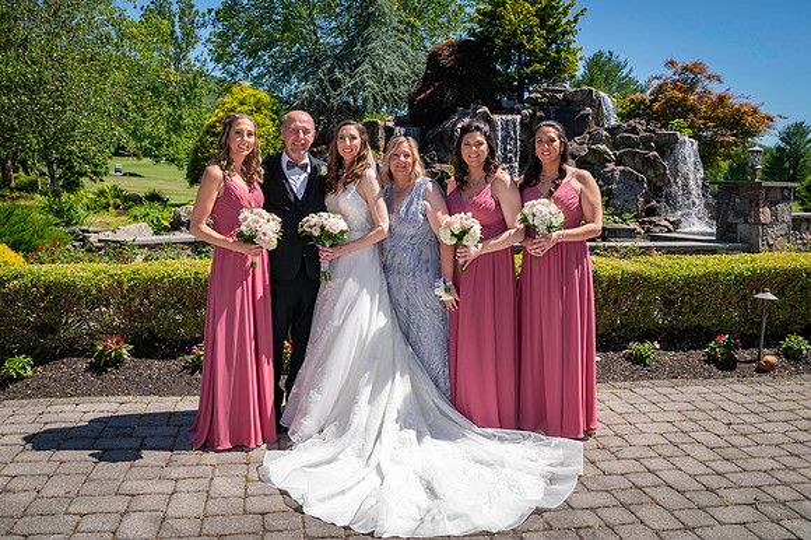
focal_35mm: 32
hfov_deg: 58.2
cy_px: 248
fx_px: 729
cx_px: 406
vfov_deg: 40.6
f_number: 9
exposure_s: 1/1000
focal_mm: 30
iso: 500
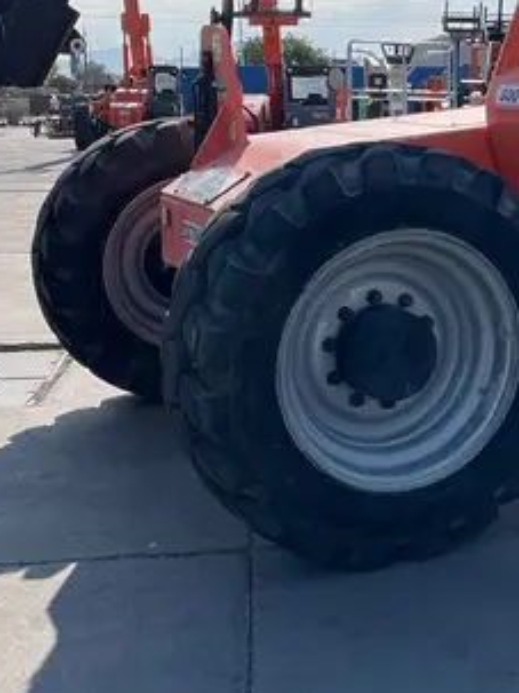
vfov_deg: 30.6
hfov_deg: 22.1
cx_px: 562
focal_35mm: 63
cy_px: 246
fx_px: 1260
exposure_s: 1/4651
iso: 50
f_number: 1.6
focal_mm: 5.1
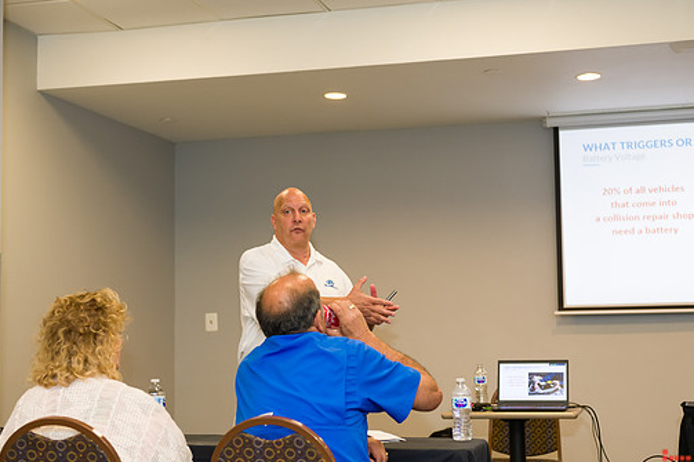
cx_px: 360
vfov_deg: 22.6
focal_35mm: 60
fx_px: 1156
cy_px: 254
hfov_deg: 33.4
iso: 1000
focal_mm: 52
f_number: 3.2
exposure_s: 1/125
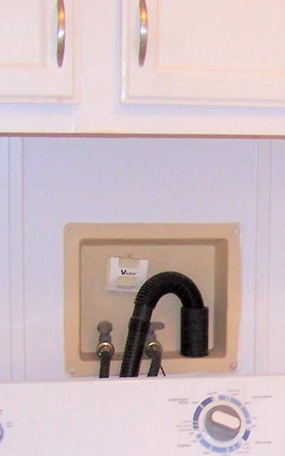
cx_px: 408
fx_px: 1504
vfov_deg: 17.1
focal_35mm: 121
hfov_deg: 10.5
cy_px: 389
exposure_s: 1/60
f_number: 2.8
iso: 140
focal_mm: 6.3
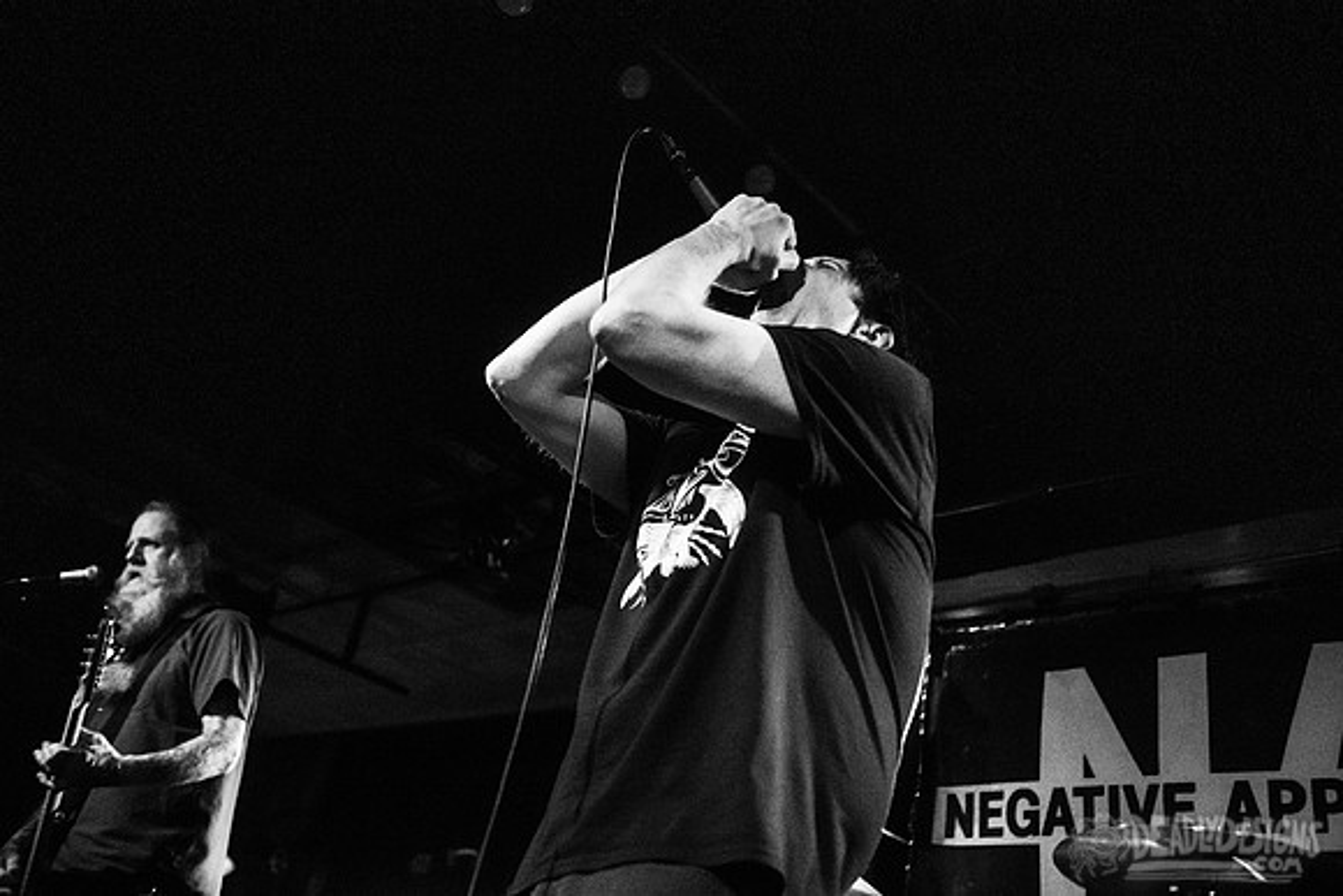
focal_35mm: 35
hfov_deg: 54.4
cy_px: 448
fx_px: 1306
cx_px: 672
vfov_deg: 37.9
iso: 3200
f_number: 3.2
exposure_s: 1/125
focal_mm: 35
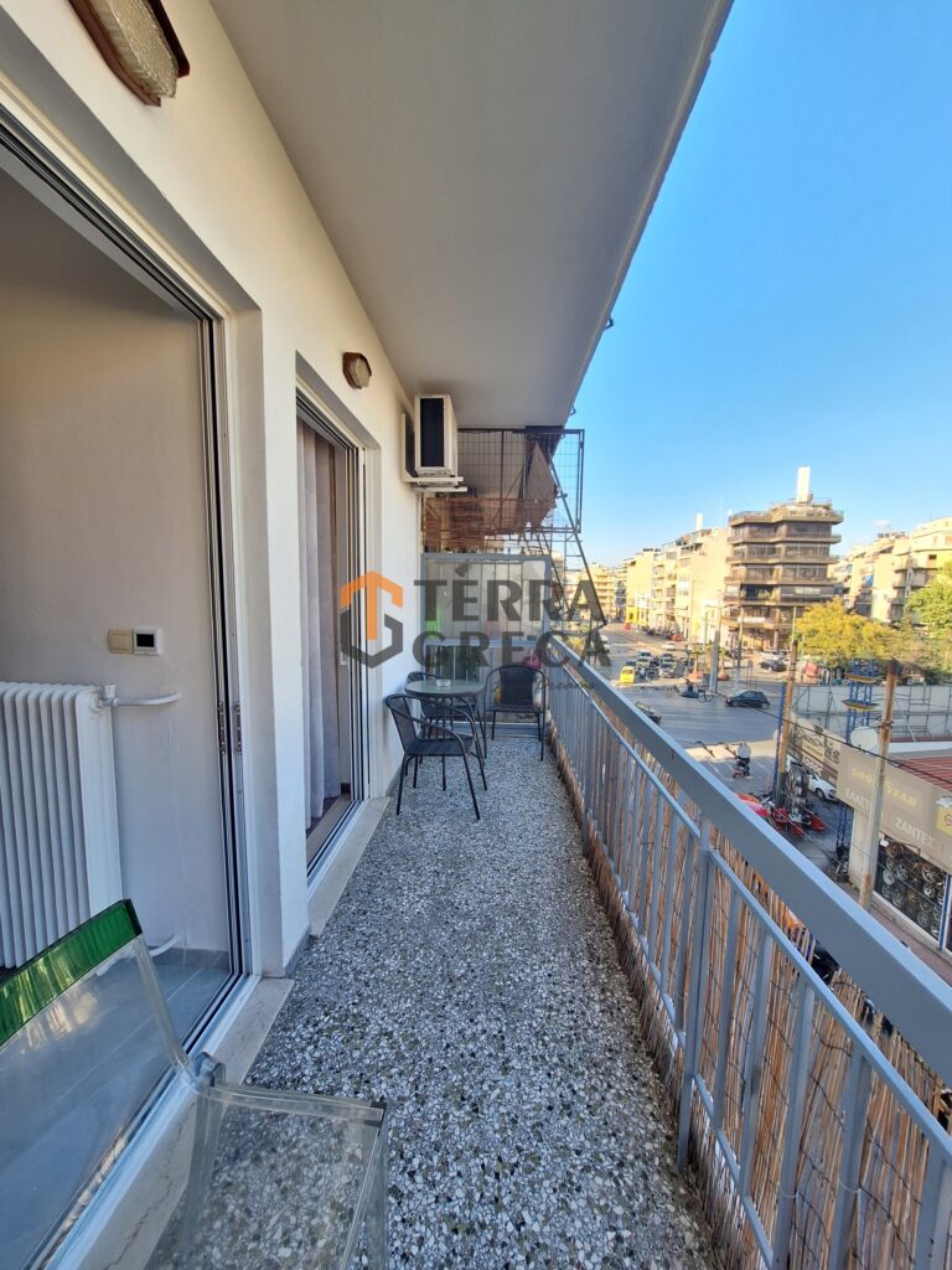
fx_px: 477
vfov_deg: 106.2
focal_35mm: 13
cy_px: 635
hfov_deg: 89.9
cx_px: 476
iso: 40
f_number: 2.2
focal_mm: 1.74
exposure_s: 1/138
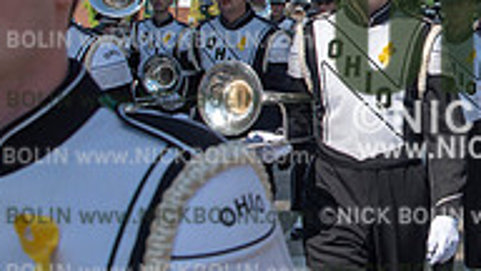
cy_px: 41
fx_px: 969
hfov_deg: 26.0
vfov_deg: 15.7
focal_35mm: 76
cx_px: 511
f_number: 5
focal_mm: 24
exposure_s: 1/4000
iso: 400
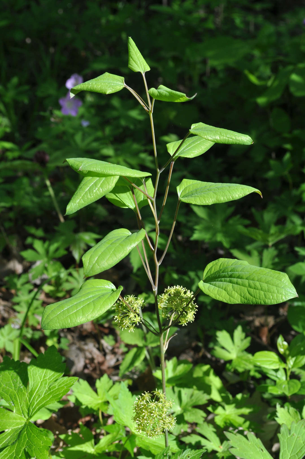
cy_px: 230
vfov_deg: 33.4
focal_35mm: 60
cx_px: 152
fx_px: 765
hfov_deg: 22.6
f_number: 8
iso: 200
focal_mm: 40
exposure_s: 1/160
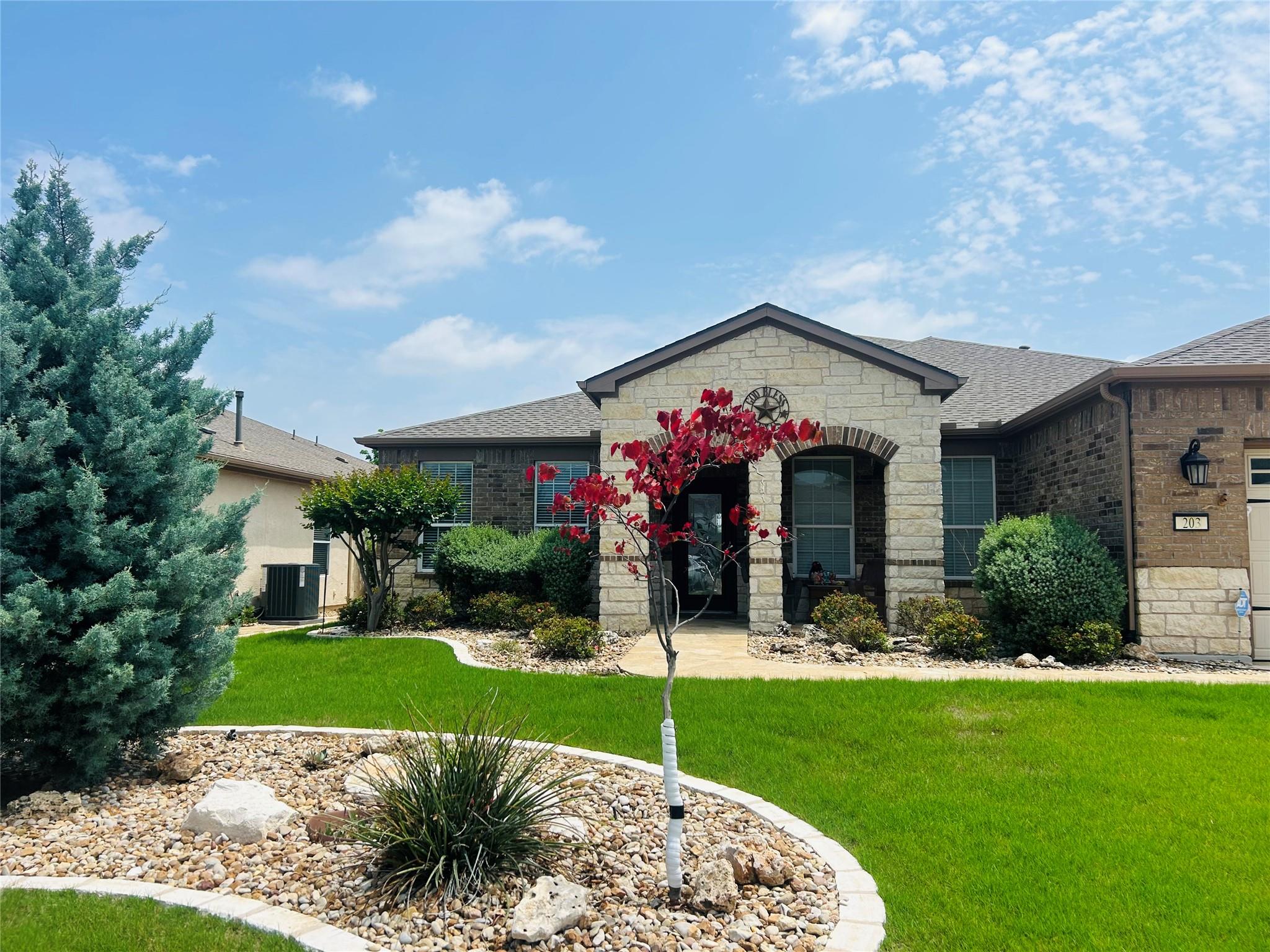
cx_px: 635
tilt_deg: +4.5
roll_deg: -0.4
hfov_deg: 67.3
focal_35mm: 26
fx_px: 954
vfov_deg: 53.1
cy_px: 476
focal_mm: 5.7
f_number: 1.5
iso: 50
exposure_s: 1/5587
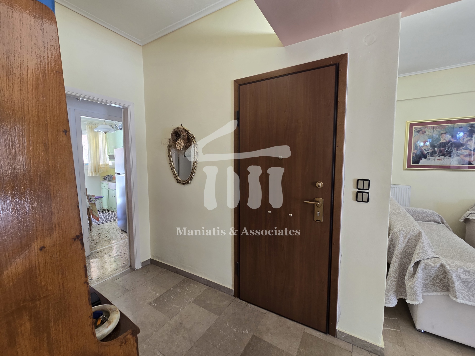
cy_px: 178
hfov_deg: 106.2
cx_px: 238
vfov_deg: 89.9
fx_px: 178
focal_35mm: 13
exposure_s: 1/50
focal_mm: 2.2
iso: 160
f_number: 2.2
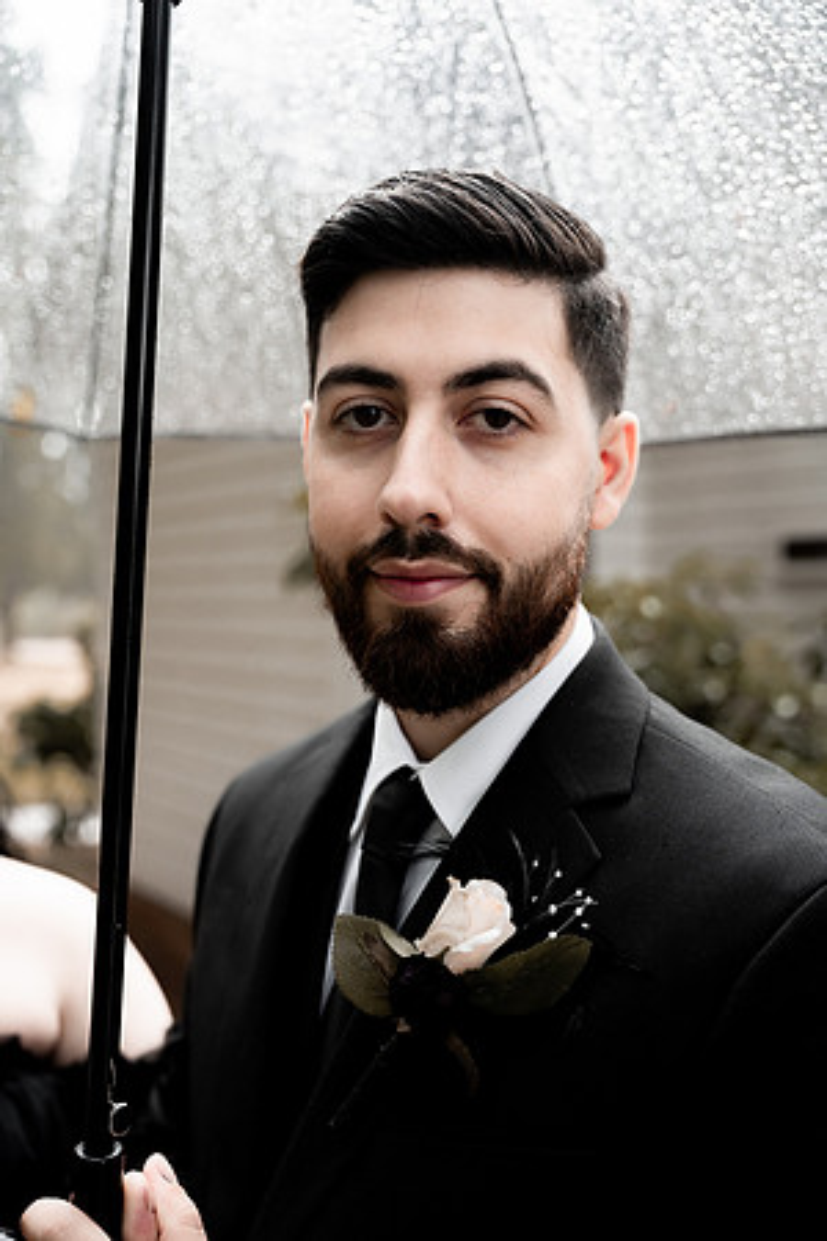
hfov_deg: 37.9
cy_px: 620
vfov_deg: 54.4
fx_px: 1206
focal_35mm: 35
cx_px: 414
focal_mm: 35
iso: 640
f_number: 2.8
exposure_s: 1/200
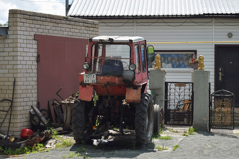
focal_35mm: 82
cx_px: 120
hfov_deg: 24.6
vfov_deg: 16.6
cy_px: 80
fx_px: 548
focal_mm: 55
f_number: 6.3
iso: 200
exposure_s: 1/640
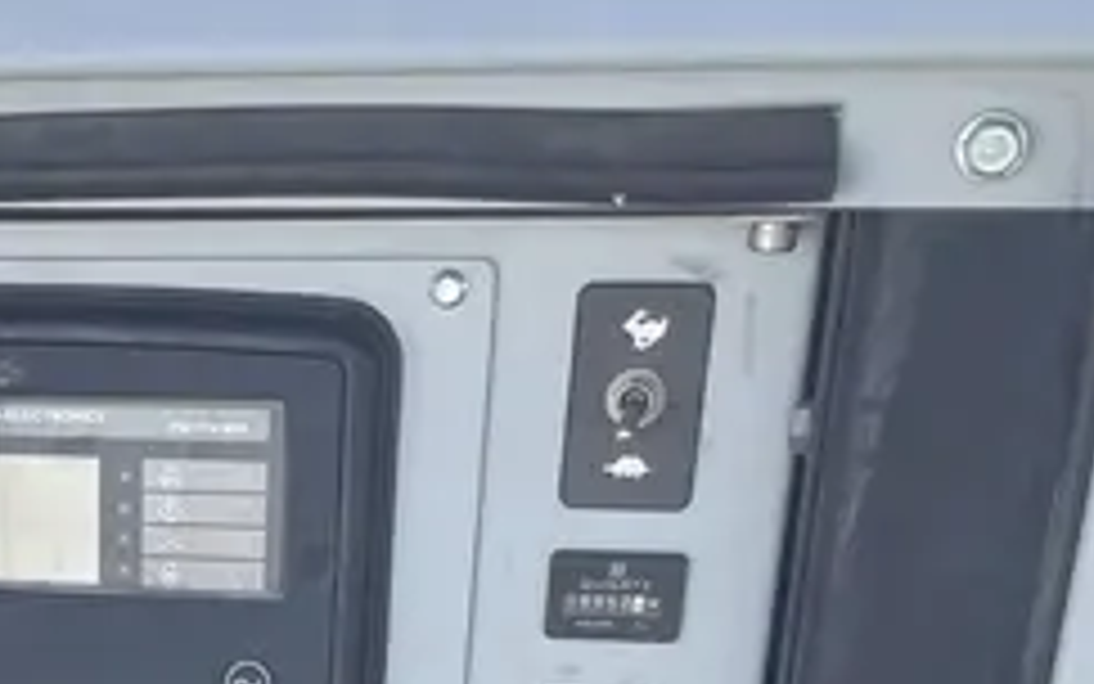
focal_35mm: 83
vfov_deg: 13.9
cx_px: -135
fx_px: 2475
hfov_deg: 23.3
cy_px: 1267
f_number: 1.6
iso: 32
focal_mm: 4.2
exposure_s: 1/1366
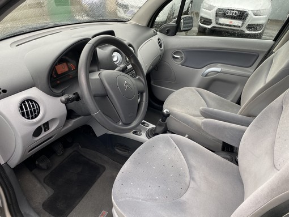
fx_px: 217
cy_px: 108
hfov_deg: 67.3
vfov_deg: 53.1
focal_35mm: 26
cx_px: 144
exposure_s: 1/122
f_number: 1.8
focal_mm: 4.25
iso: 64
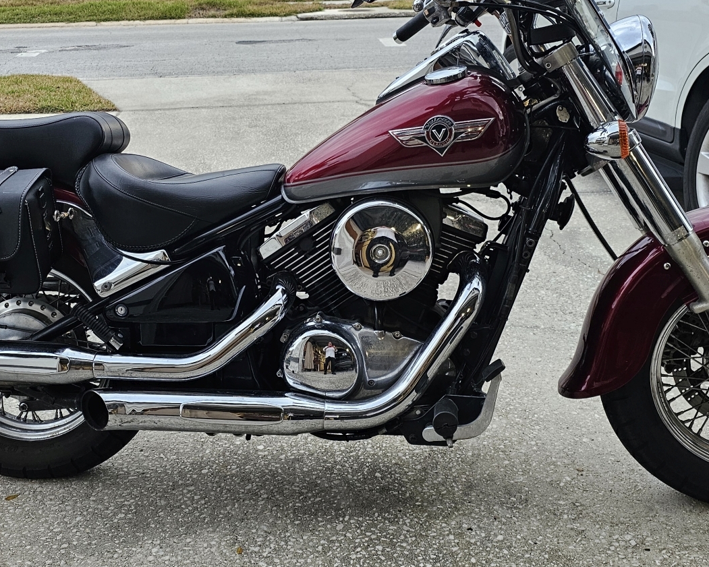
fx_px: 860
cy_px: 264
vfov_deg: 36.5
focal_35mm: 41
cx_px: 304
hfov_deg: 44.7
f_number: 1.7
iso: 250
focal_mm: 6.3
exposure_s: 1/120
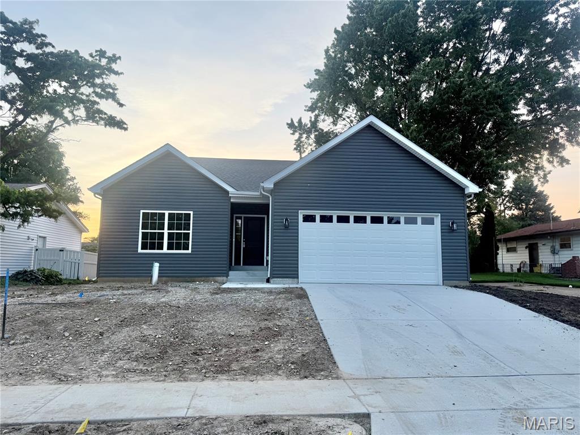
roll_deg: -0.7
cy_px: 218
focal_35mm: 24
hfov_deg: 71.6
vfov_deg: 56.8
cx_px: 290
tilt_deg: +7.5
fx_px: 402
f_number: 1.78
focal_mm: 6.76
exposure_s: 1/246
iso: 100
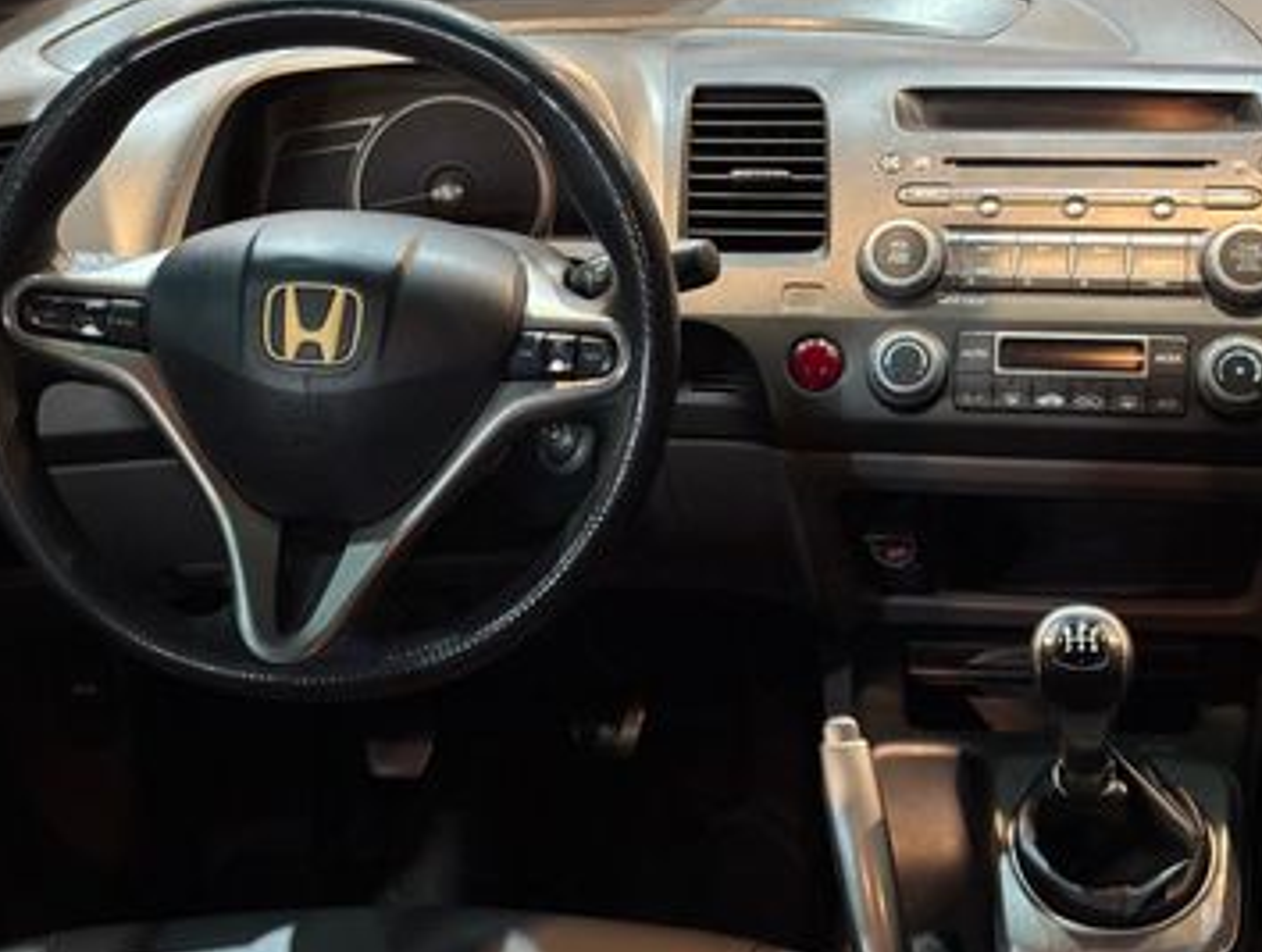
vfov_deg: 21.3
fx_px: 2521
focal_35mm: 69
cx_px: 595
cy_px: 335
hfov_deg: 28.1
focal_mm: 5.96
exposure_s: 1/26
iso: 400
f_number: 1.6
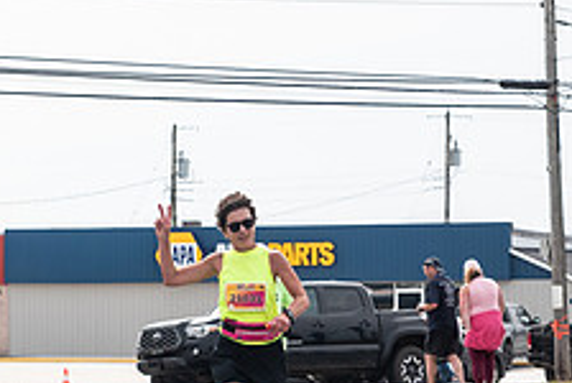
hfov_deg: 11.3
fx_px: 2896
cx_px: 220
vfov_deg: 7.6
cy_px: 196
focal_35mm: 182
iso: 800
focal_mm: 56
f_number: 4
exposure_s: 1/3200
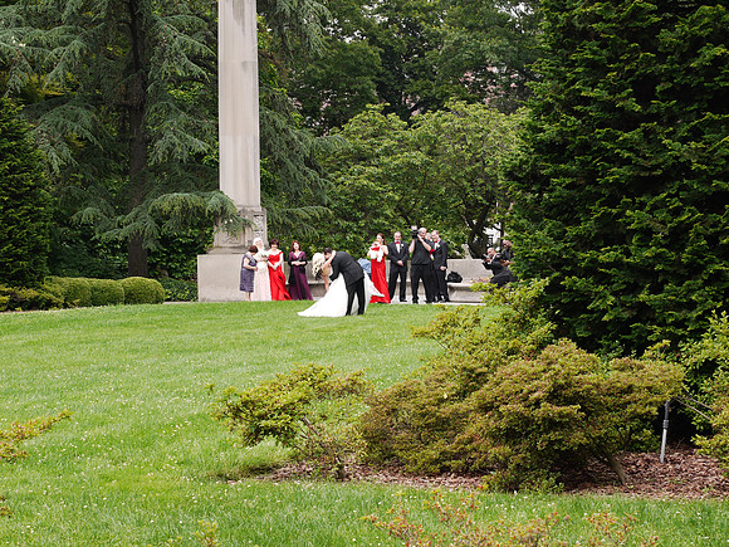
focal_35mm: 90
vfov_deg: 16.4
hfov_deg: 21.8
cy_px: 274
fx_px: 1895
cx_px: 364
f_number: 7.1
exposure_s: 1/125
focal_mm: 45
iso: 100
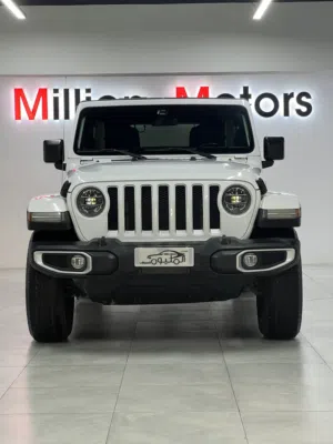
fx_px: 988
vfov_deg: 25.3
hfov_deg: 19.1
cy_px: 222
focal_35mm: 77
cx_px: 166
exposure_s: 1/50
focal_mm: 9
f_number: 2.8
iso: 400
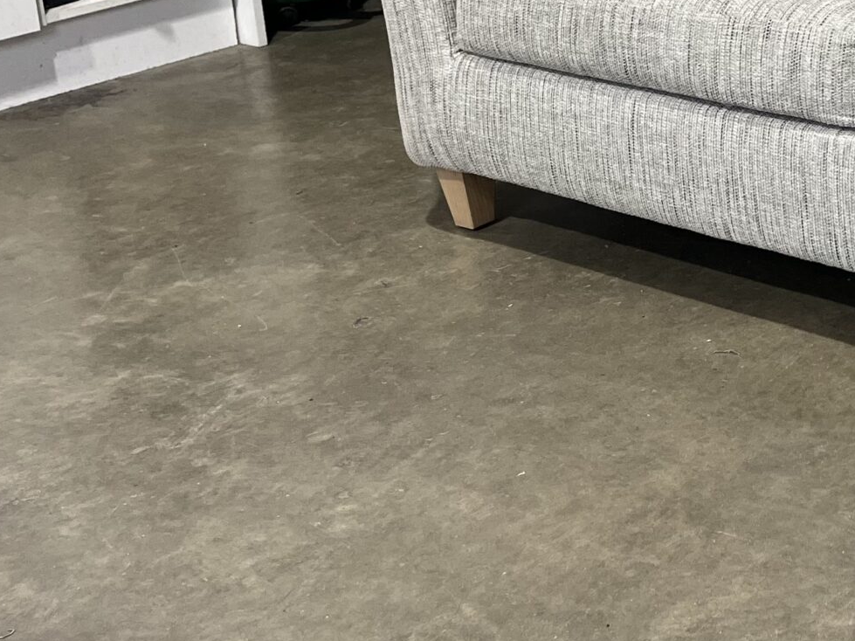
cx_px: 1079
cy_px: -47
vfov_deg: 20.7
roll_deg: +0.9
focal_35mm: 68
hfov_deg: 25.1
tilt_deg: -14.4
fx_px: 1679
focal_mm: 5.1
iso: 125
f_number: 1.6
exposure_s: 1/100
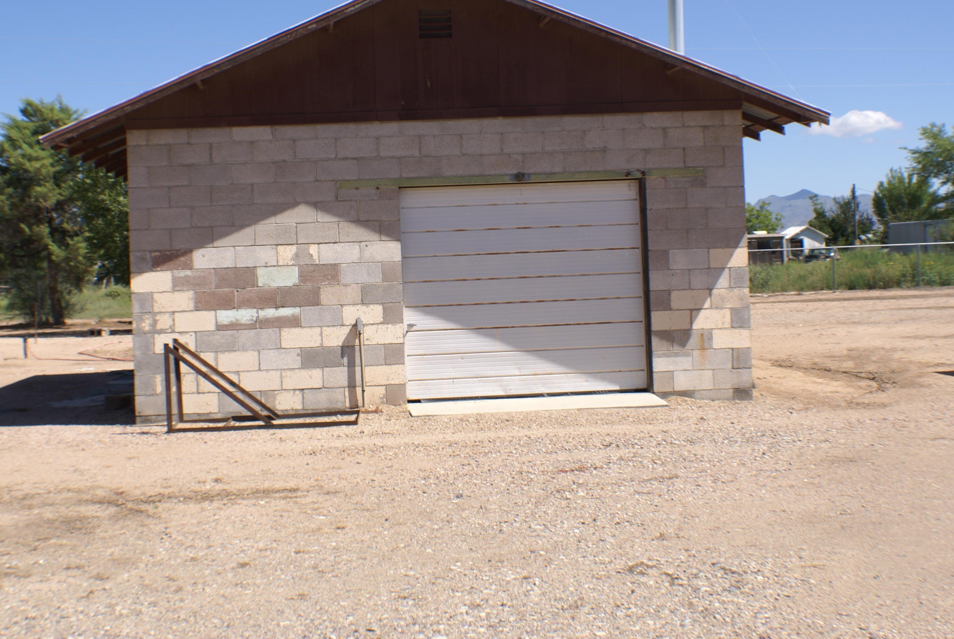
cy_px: 229
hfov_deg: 29.3
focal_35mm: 69
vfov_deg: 19.8
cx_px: 452
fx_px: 1822
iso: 100
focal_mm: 35
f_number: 9
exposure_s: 1/80
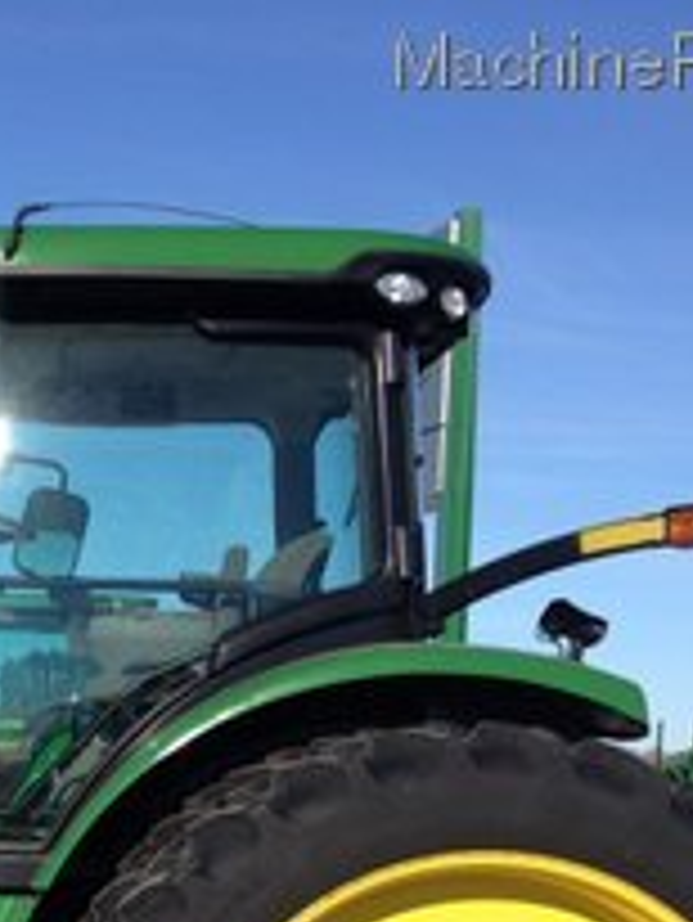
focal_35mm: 82
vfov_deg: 23.3
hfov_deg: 17.4
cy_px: 796
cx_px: -58
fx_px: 2187
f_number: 2.4
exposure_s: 1/2513
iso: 64
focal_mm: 4.28
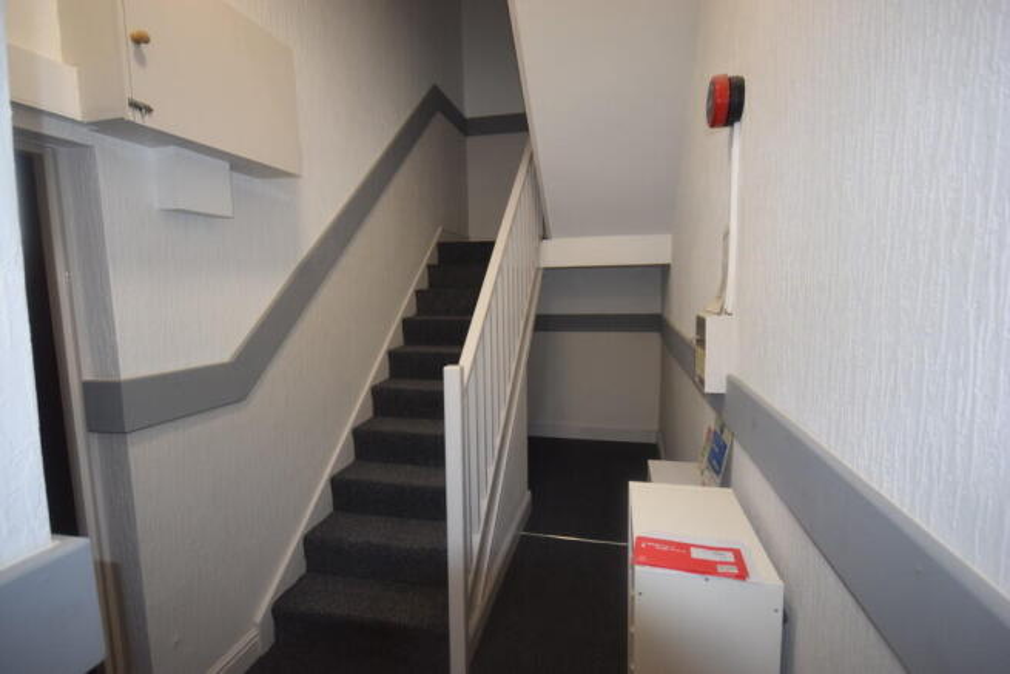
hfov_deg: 92.4
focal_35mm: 17
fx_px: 484
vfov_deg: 69.7
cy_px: 337
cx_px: 505
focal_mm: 11.5
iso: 800
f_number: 5
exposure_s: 1/100
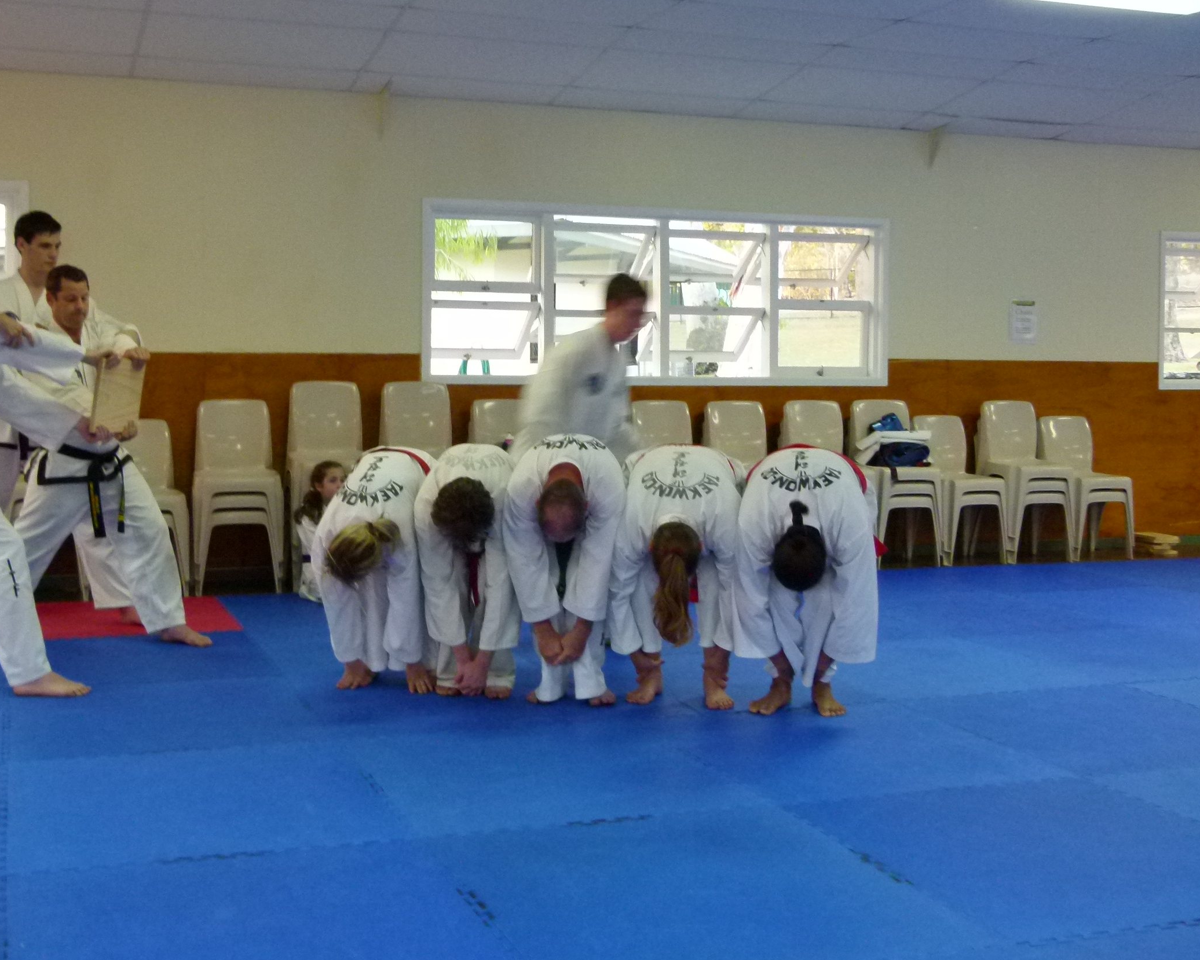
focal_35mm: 41
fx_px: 1456
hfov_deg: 44.6
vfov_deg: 36.4
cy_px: 425
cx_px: 494
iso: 400
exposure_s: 1/30
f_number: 3
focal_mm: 6.1
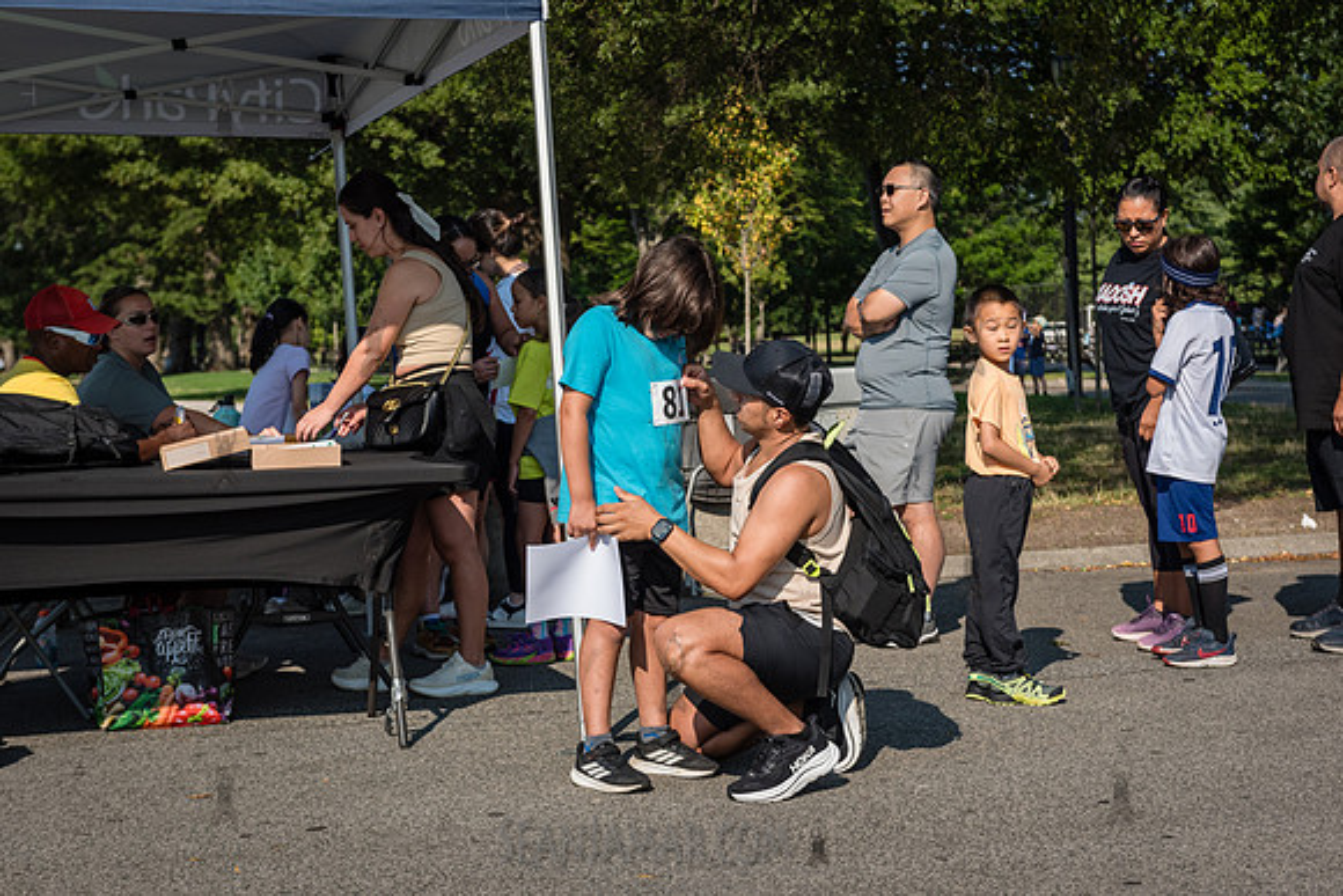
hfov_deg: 32.4
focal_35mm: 62
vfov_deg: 21.9
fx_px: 2313
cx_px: 672
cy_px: 448
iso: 500
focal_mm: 62
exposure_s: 1/3200
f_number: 4.5
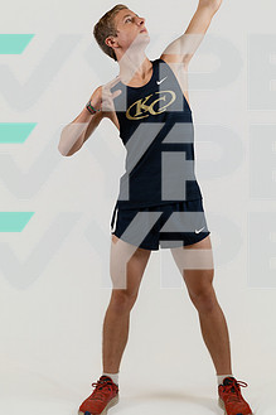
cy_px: 163
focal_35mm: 64
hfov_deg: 21.3
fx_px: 733
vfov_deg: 31.5
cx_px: 147
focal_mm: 46.5
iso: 320
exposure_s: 1/125
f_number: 4
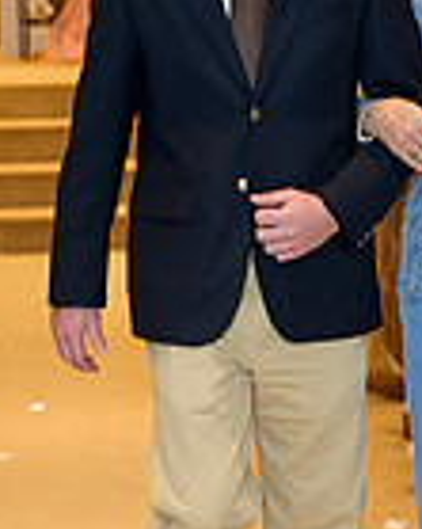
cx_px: 496
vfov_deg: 10.3
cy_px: 236
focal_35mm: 188
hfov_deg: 8.1
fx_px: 2938
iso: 1600
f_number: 4.5
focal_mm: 62
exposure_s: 1/125
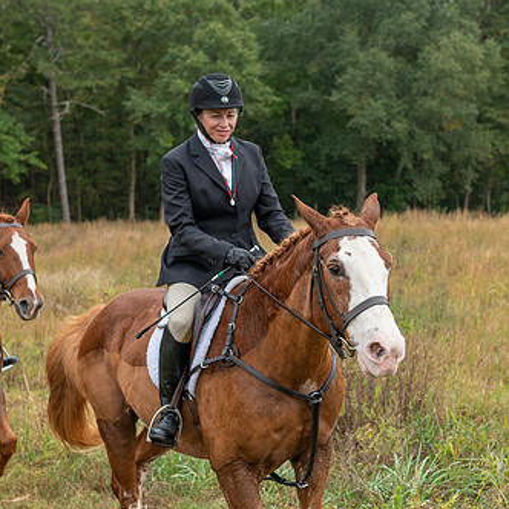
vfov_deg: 23.9
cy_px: 308
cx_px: 339
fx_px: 1198
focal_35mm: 72
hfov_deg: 23.9
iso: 200
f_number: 3.5
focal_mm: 35
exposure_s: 1/500
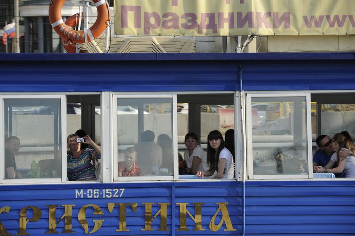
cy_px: 118
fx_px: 1429
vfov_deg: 9.5
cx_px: 178
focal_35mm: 145
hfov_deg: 14.2
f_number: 8
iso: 250
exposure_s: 1/400
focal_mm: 145
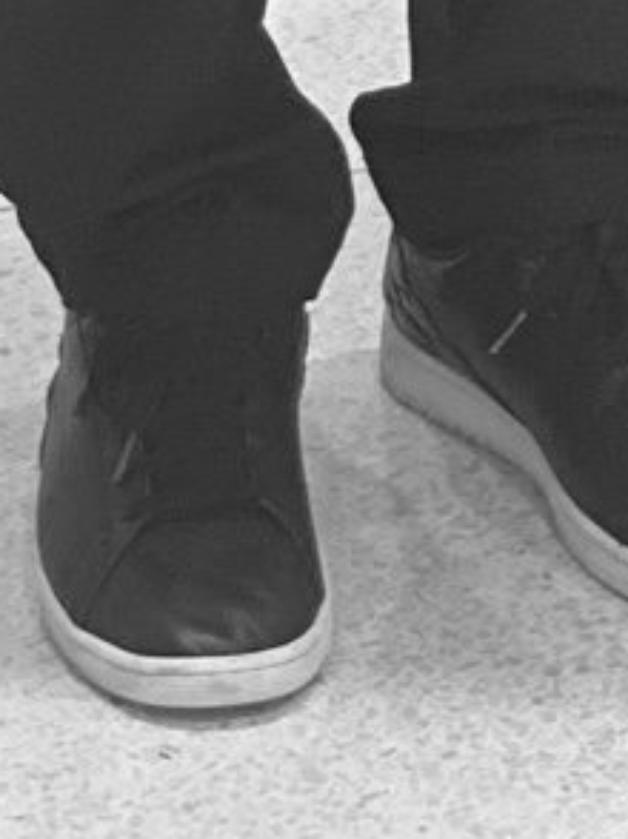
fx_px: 8648
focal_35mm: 357
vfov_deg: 5.2
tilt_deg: -9.2
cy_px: -1832
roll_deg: +0.6
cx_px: 865
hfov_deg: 4.1
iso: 125
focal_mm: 6
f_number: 2
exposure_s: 1/40
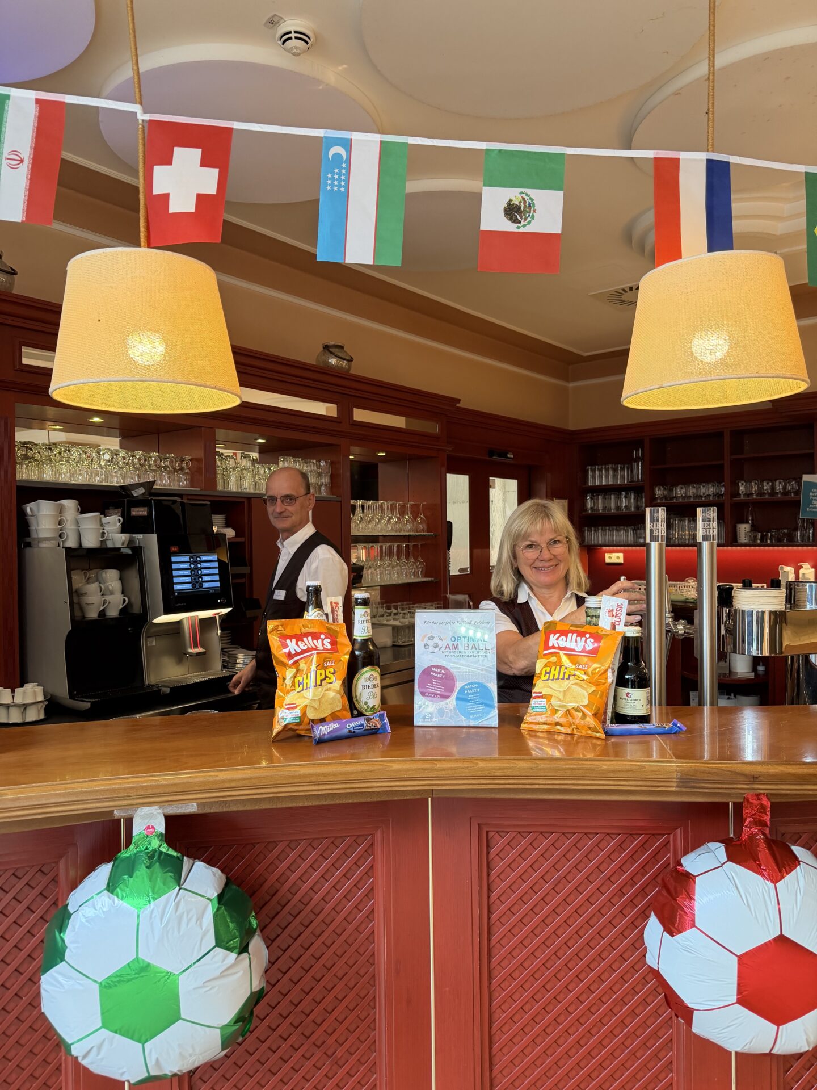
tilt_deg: -1.3
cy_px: 545
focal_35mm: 24
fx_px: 755
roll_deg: +0.7
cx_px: 408
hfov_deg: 56.8
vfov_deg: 71.6
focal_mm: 6.76
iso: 200
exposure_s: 1/50
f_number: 1.78
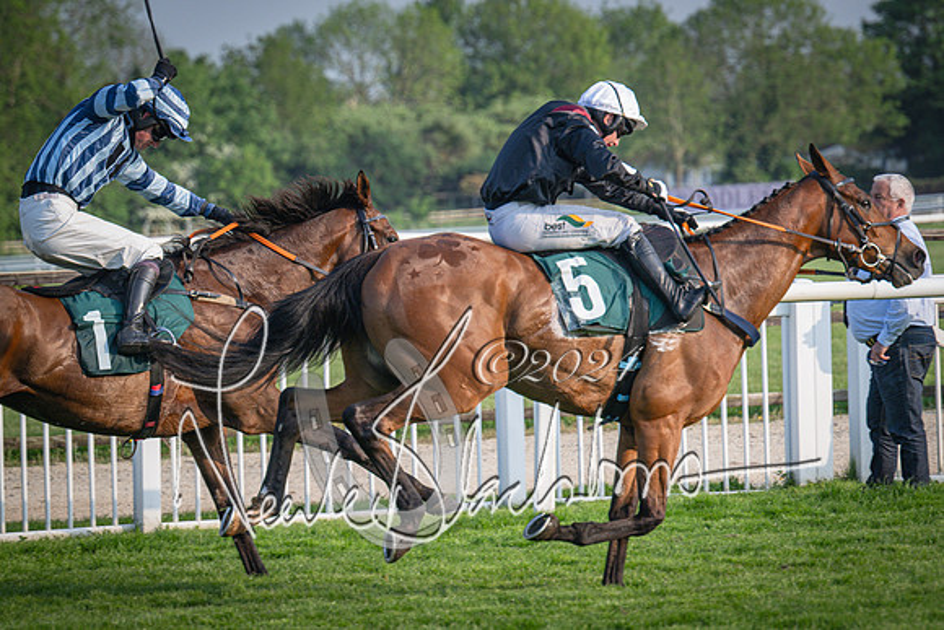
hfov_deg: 7.7
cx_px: 503
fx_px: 7008
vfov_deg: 5.1
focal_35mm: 267
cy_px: 331
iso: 400
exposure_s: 1/1600
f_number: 4
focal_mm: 165
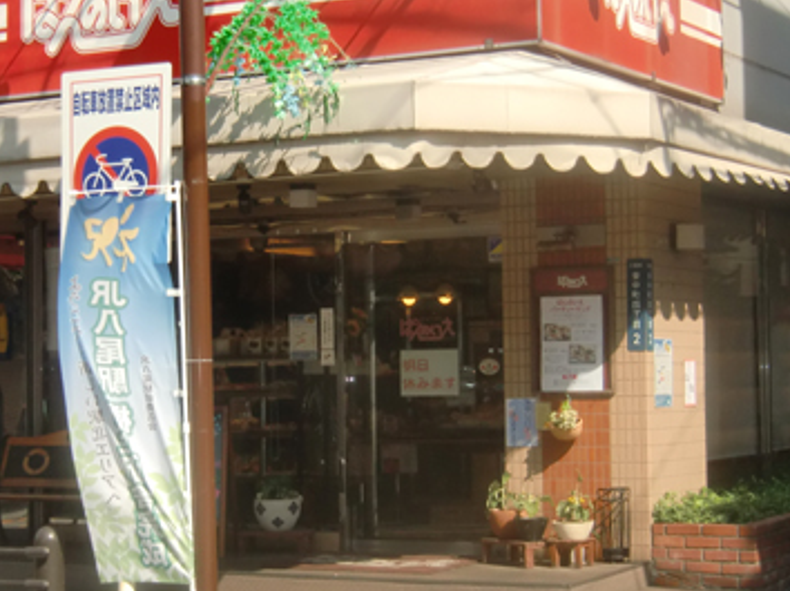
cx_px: 243
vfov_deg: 17.3
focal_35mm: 85
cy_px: 297
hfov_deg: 22.9
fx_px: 1939
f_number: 4
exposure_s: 1/500
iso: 64
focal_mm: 8.4
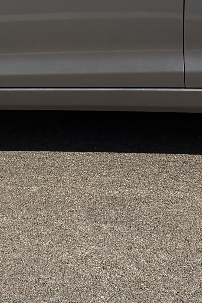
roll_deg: +1.0
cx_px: 141
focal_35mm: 138
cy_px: -51
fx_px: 1161
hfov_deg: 9.9
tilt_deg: -16.1
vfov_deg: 14.4
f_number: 1.6
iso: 64
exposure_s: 1/5348
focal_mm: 5.96
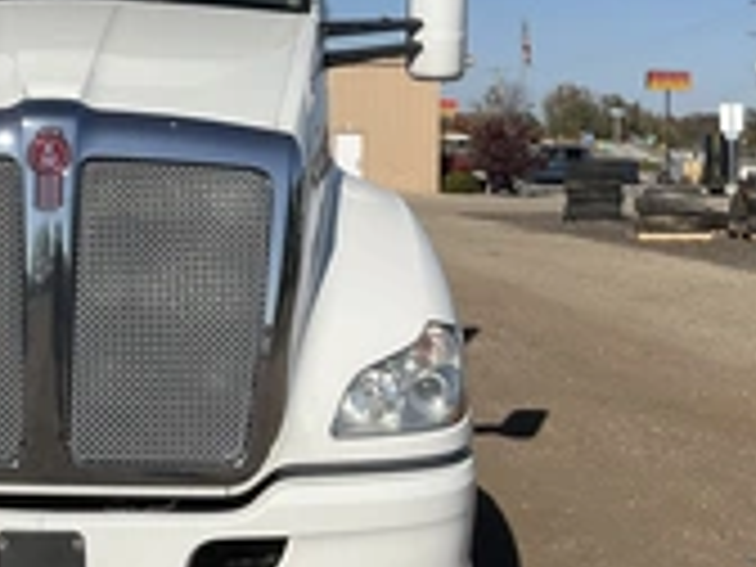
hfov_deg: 27.1
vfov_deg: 21.0
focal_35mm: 69
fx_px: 1507
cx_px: 72
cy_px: 99
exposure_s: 1/4405
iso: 25
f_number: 1.8
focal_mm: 3
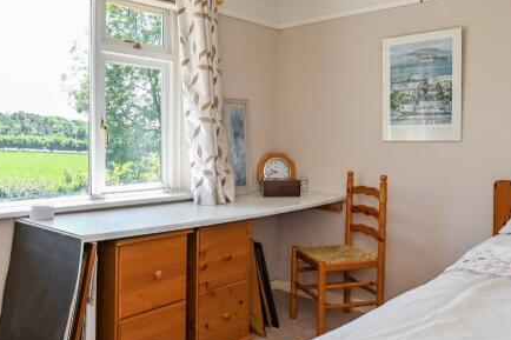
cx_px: 227
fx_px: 468
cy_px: 154
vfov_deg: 39.9
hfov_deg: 57.1
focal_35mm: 33
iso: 400
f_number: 8
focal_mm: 14
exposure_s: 1/160
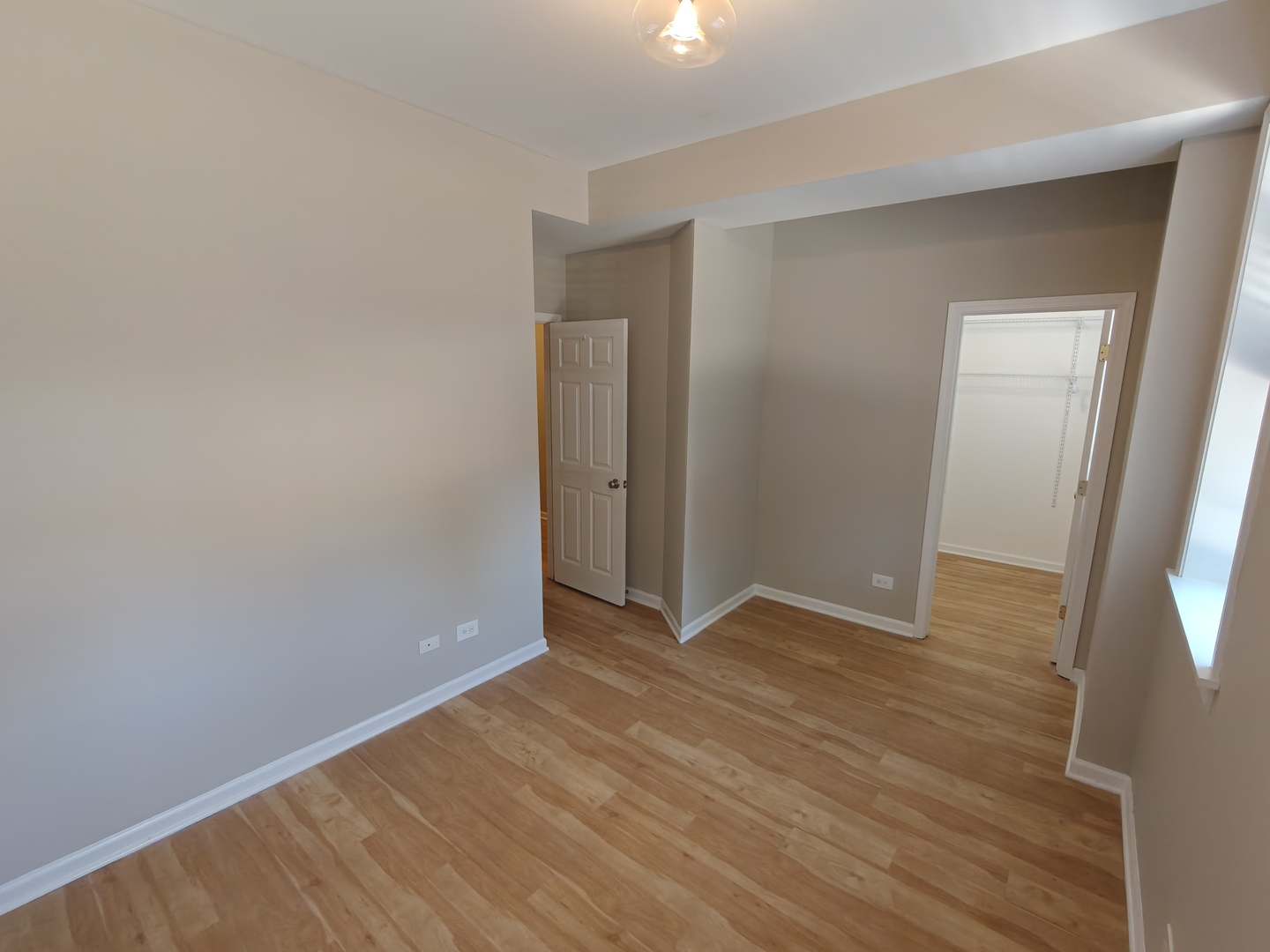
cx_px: 635
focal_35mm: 15
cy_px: 476
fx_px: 550
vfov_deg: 81.7
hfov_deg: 98.2
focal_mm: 2.3
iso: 1000
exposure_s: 1/120
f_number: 2
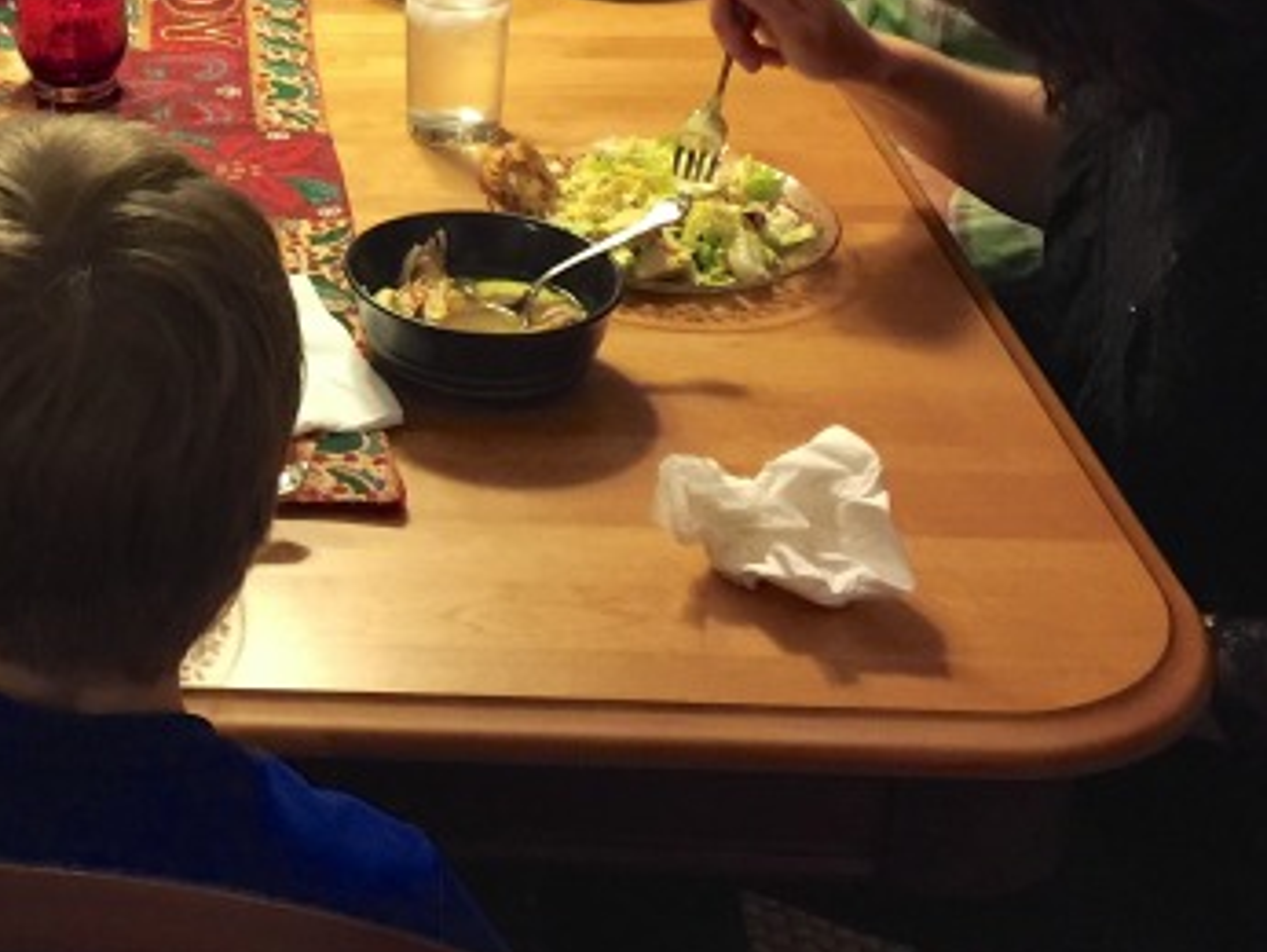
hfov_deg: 27.2
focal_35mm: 67
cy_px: -95
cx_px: -15
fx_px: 2454
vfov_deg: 20.9
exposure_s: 1/8
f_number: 2.2
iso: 100
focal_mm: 4.15
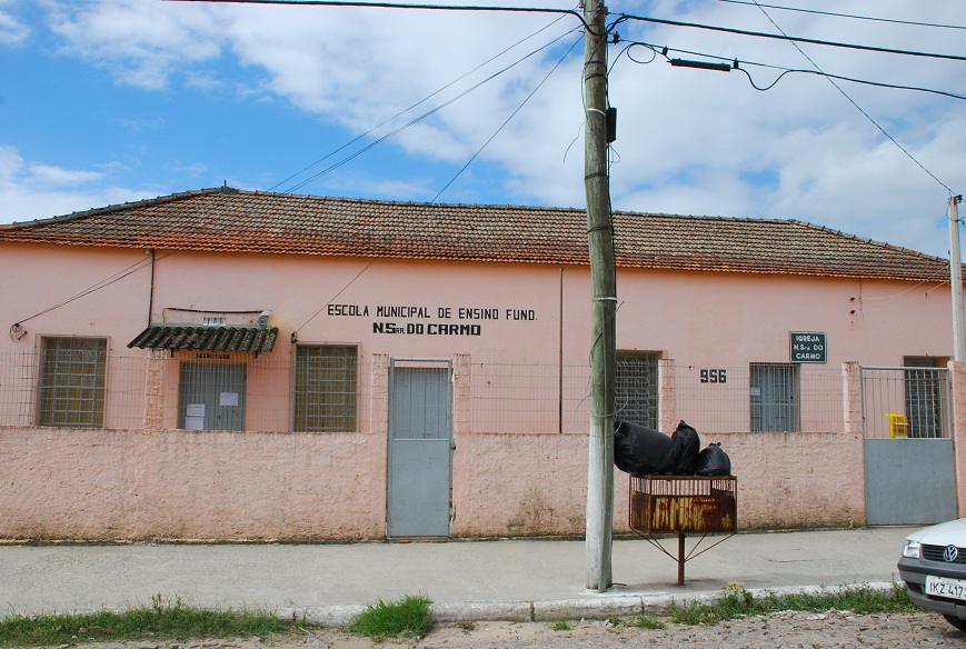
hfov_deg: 61.8
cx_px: 483
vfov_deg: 43.8
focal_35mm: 30
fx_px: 807
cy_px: 324
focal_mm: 20
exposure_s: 1/500
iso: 400
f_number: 11
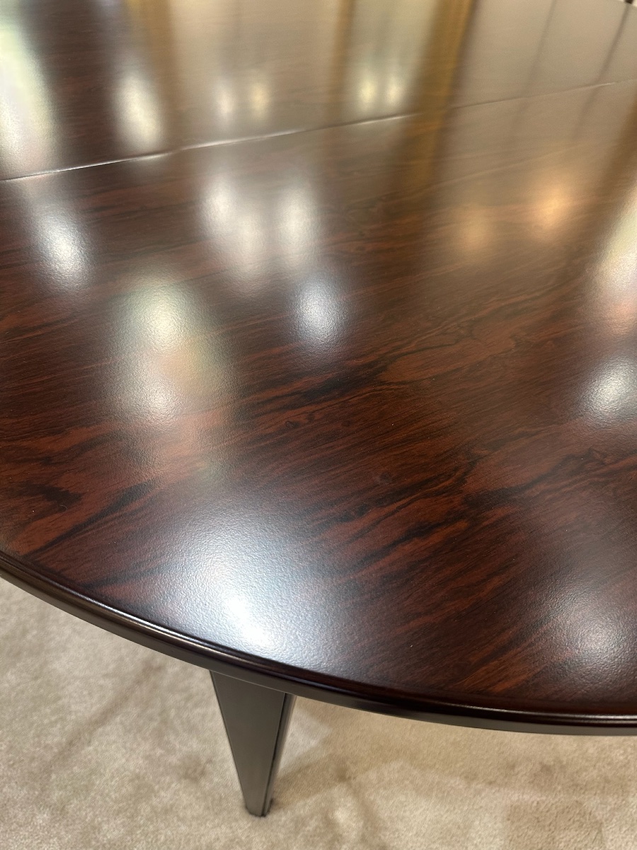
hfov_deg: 56.8
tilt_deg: -48.3
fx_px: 589
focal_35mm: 24
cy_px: 425
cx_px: 318
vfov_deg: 71.6
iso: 200
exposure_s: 1/50
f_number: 1.78
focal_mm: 6.86
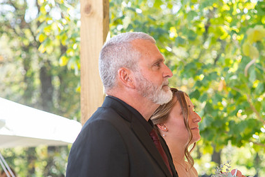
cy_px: 121
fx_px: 1046
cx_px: 185
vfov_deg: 9.7
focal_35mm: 142
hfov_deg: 14.4
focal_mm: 85
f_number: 4.5
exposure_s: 1/400
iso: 500
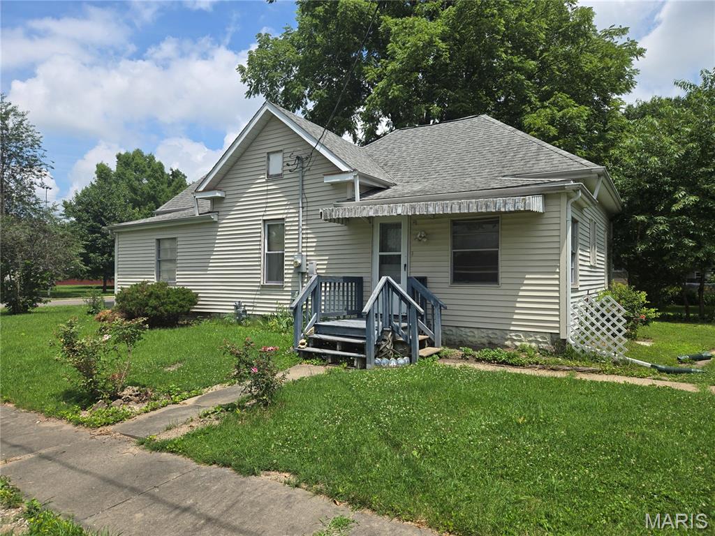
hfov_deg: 73.9
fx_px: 475
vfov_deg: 58.9
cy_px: 268
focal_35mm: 23
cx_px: 358
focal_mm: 5.4
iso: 25
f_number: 1.8
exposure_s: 1/2082
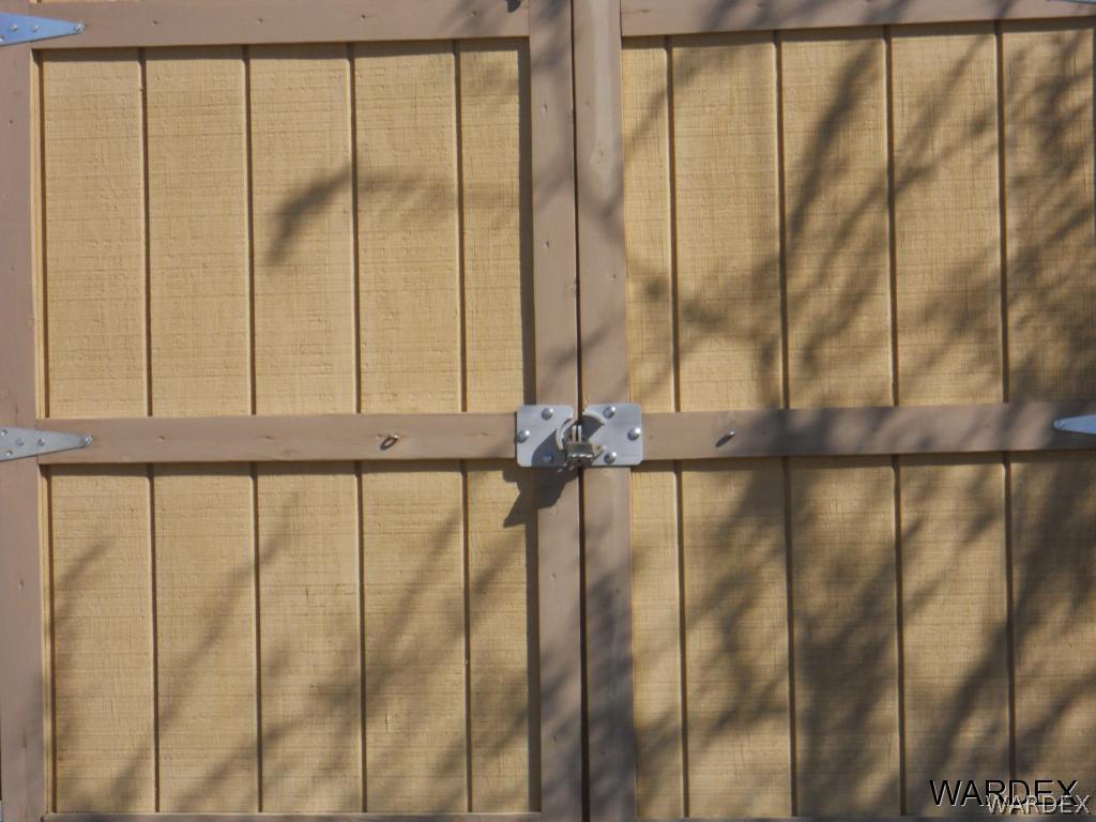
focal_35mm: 140
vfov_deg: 10.6
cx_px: 548
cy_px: 411
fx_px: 4433
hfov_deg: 14.1
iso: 125
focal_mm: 25
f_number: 6.6
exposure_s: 1/500
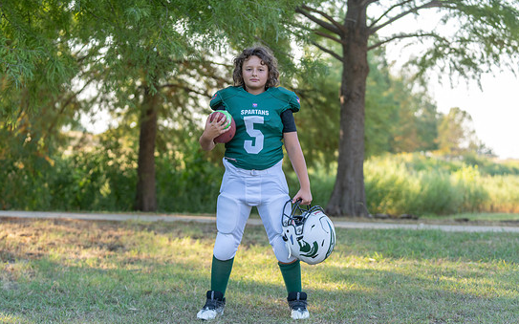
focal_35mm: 83
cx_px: 269
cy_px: 155
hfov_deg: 24.9
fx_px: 1174
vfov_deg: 15.7
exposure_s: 1/320
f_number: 2.8
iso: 160
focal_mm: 70
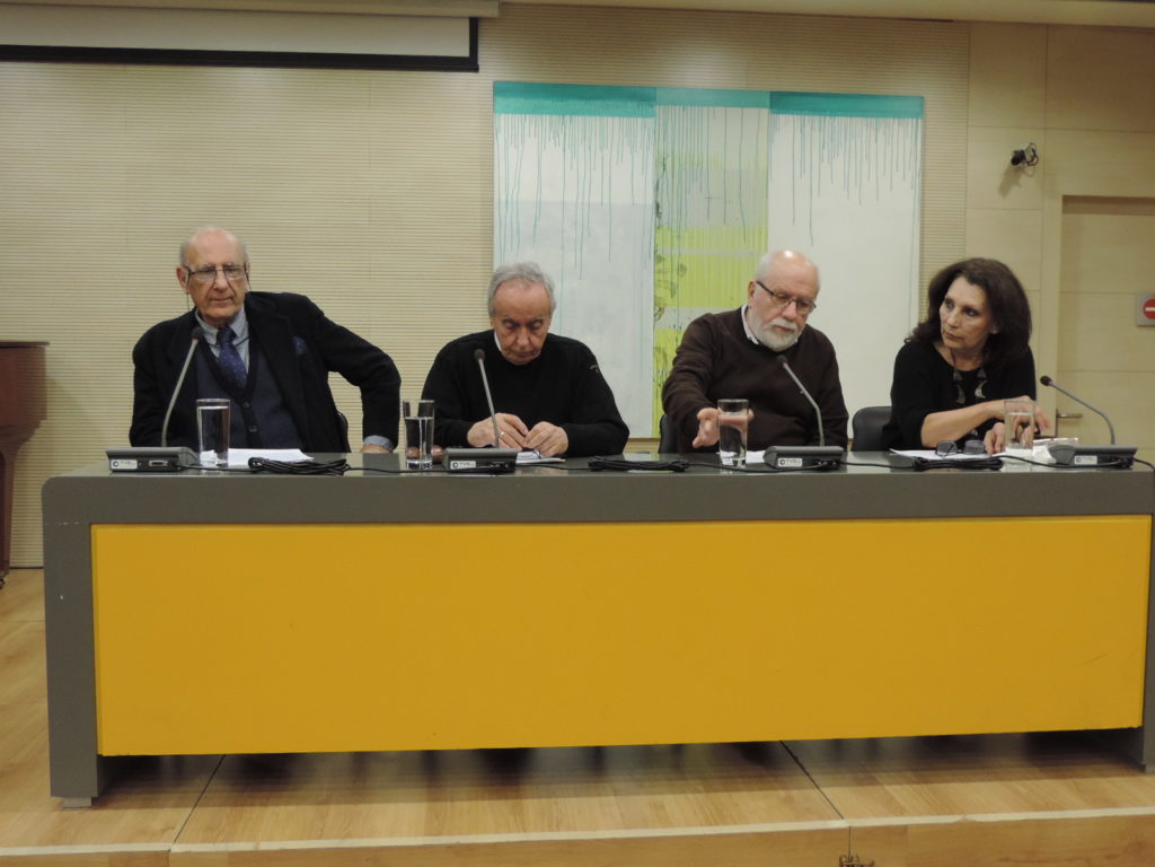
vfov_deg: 40.7
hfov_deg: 52.6
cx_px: 578
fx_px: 1168
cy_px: 434
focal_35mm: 35
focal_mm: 6.2
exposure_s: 1/40
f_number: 3.3
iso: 400
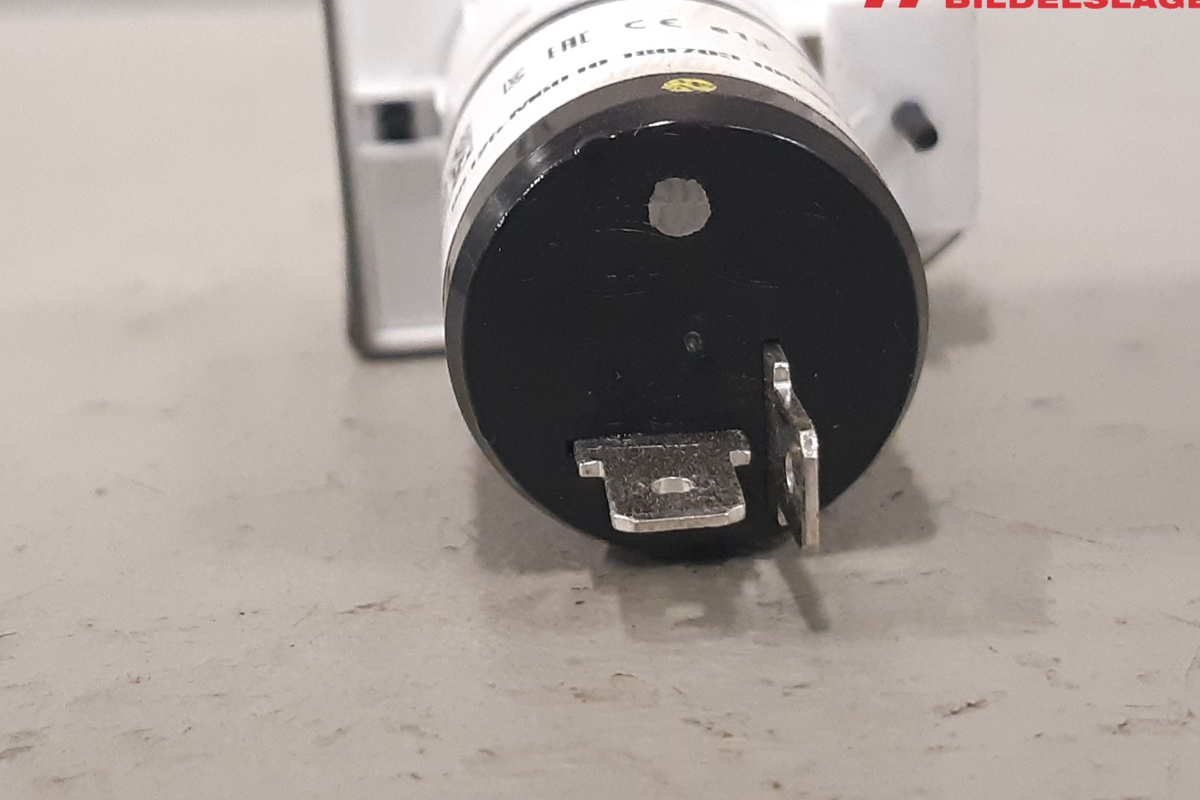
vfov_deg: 46.4
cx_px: 615
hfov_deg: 65.5
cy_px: 371
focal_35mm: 28
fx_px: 933
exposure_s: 1/50
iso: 250
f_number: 1.7
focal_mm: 3.93
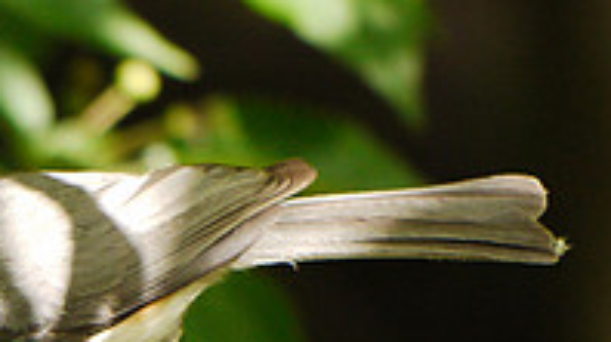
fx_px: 31049
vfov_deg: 0.6
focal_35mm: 1918
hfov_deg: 1.1
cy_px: 316
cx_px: -65
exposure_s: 1/500
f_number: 5.6
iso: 640
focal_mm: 300
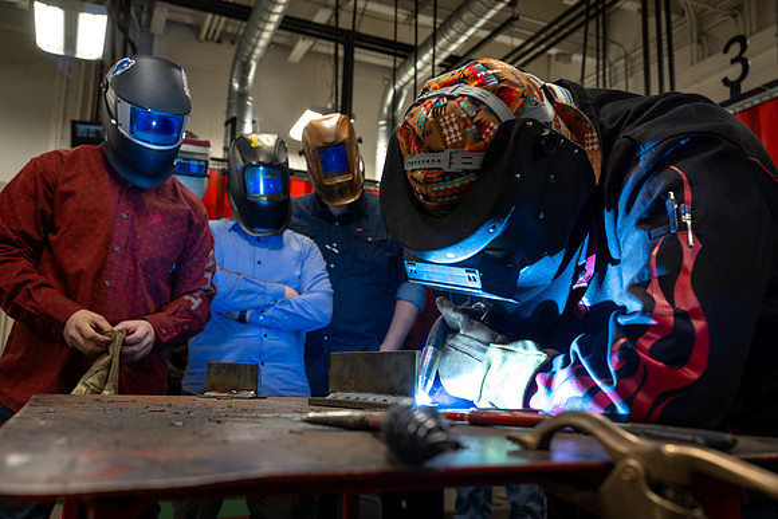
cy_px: 260
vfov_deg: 41.7
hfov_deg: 59.5
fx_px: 681
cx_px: 389
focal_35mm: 32
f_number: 5
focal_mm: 31.5
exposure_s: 1/15
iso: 80
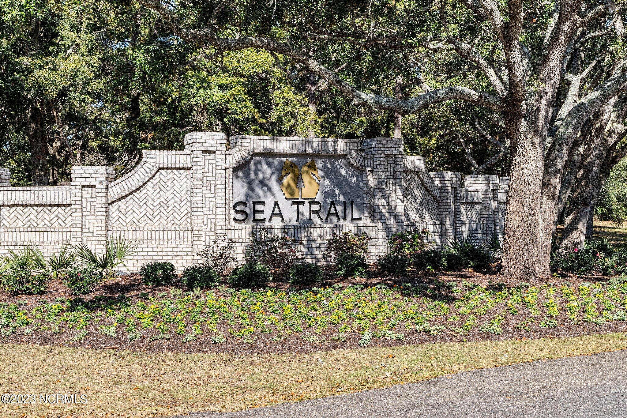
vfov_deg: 31.9
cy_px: 209
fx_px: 731
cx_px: 314
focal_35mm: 42
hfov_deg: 46.4
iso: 500
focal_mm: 28
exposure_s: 1/2500
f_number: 6.3
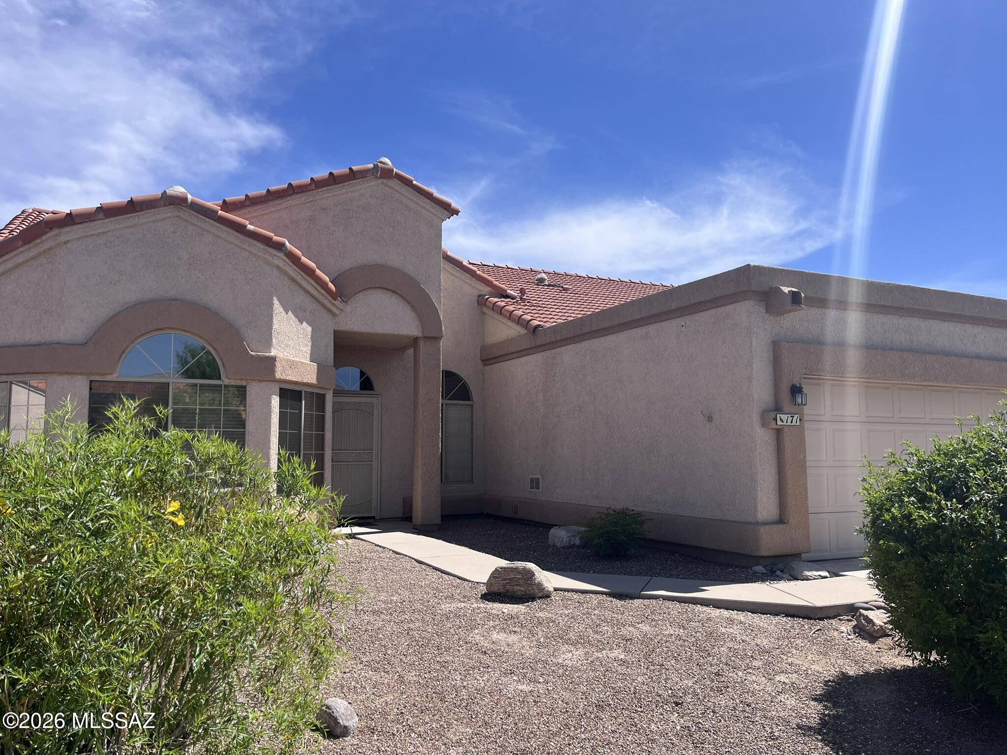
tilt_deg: +5.3
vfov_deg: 53.1
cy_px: 378
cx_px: 504
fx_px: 756
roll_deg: +0.1
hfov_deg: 67.3
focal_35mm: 26
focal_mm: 5.1
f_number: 1.6
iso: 50
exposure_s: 1/4016
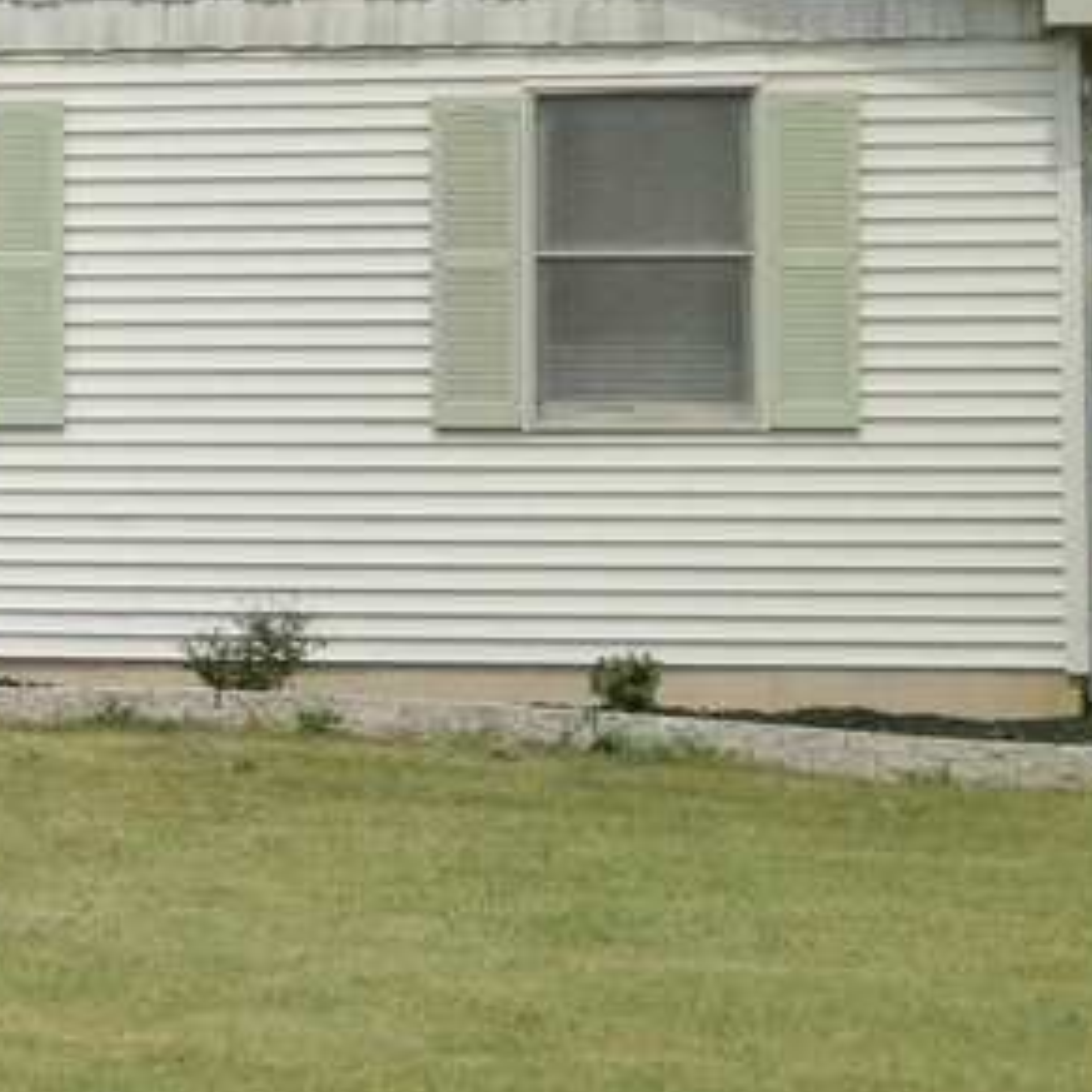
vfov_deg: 9.5
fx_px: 6531
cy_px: 251
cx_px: -957
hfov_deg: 9.1
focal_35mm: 183
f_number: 3.4
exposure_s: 1/1600
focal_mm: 8.3
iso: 100
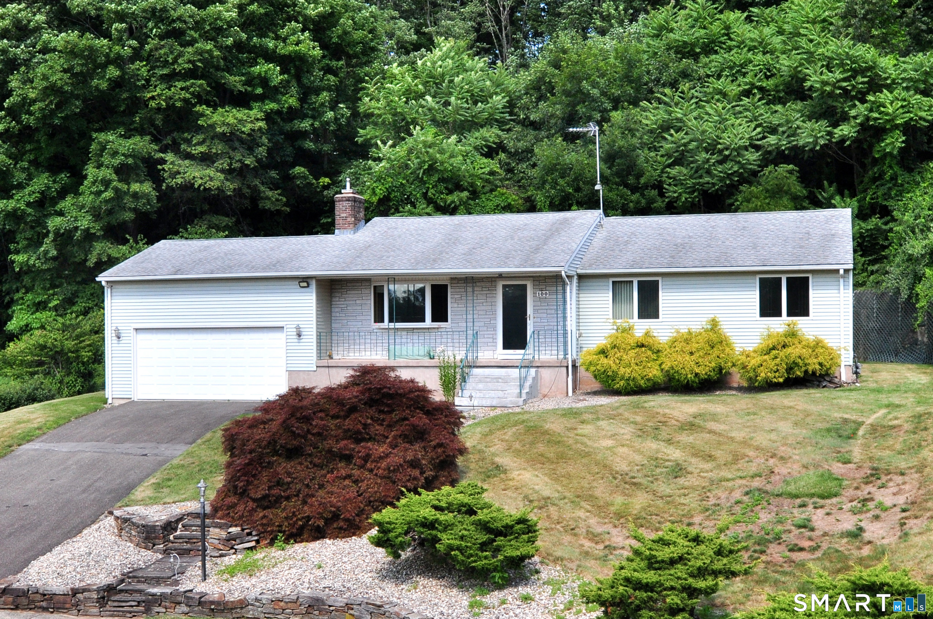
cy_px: 310
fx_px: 776
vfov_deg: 43.5
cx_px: 466
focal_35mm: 30
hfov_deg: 62.0
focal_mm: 20
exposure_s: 1/500
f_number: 9
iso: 400
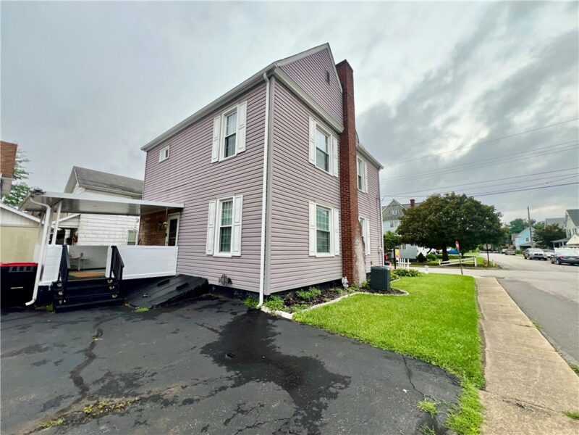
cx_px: 290
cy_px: 218
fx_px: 217
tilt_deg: +8.4
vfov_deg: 89.9
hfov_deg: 106.2
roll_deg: -0.8
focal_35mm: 13
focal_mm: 1.57
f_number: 1.8
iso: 32
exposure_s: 1/298
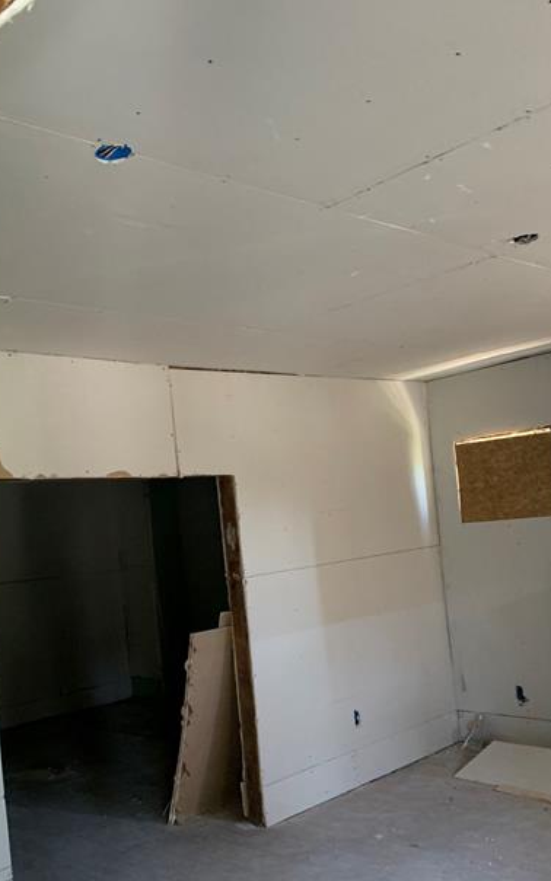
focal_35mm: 35
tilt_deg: +3.5
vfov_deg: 54.9
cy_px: 534
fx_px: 841
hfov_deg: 36.2
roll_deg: +7.2
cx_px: 235
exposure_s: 1/54
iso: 400
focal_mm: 4.25
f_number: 1.8
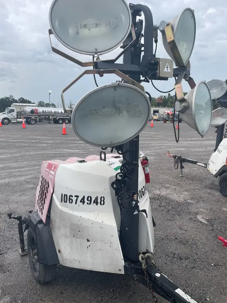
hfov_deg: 53.1
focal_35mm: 26
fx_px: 227
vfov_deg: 67.3
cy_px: 152
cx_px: 114
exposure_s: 1/587
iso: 32
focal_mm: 4.2
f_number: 1.6
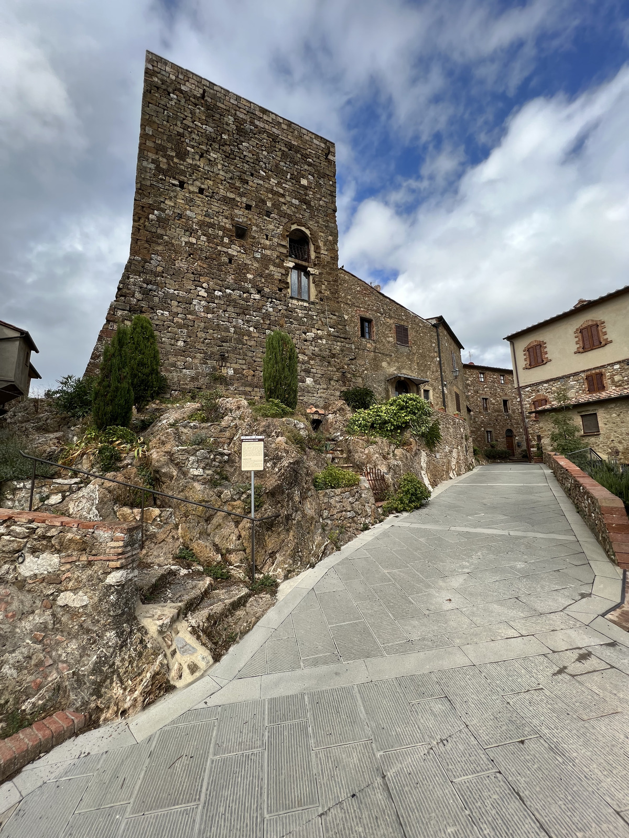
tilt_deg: +8.5
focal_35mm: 13
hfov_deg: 89.9
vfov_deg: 106.2
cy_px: 419
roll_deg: +1.3
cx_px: 314
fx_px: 315
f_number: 1.8
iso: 32
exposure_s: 1/752
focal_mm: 1.57
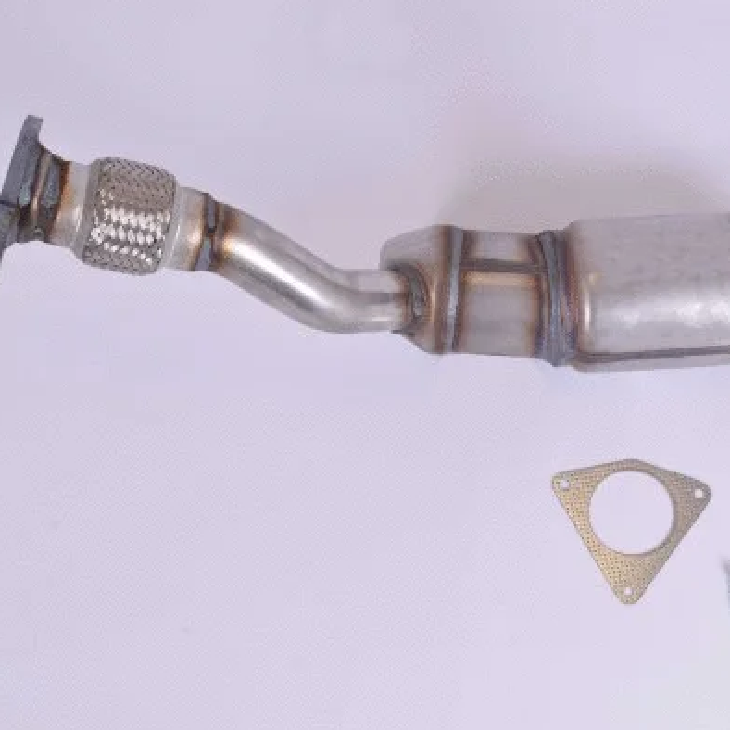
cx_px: 482
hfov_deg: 29.4
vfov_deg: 29.6
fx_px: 1384
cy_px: 366
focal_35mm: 58
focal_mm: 30
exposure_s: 1/60
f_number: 16
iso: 400
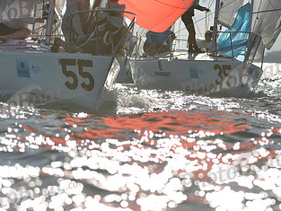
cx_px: 135
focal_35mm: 356
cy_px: 44
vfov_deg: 4.2
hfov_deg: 5.6
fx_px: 2891
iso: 200
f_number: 4
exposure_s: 1/6400
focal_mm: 200
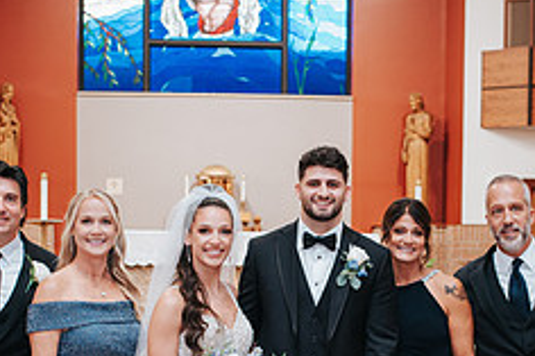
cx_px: 304
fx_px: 1292
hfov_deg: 23.4
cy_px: 368
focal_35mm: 87
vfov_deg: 15.4
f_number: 2.8
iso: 1000
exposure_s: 1/125
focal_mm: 35
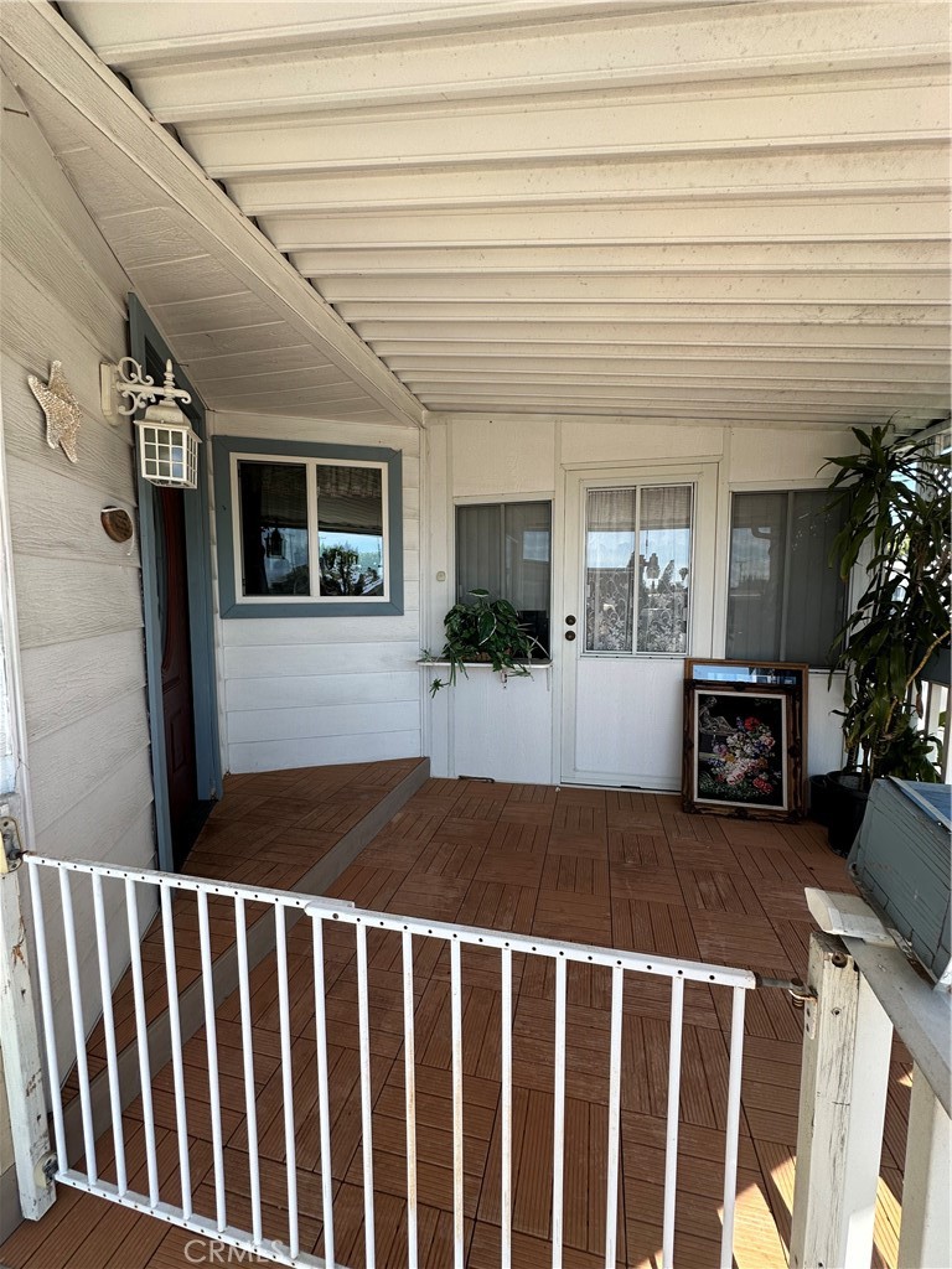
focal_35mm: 14
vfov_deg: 102.1
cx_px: 476
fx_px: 513
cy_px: 634
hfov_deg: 85.7
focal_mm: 2.22
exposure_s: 1/389
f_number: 2.2
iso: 40
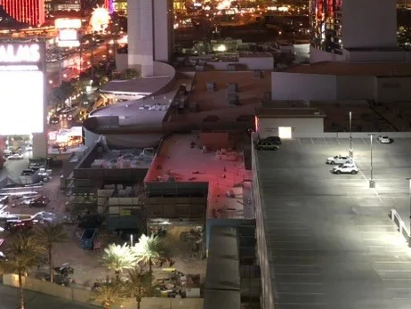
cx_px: 200
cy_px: 20
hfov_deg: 31.2
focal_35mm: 62
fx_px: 737
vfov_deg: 23.0
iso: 100
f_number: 1.8
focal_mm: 3.99
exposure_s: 1/4
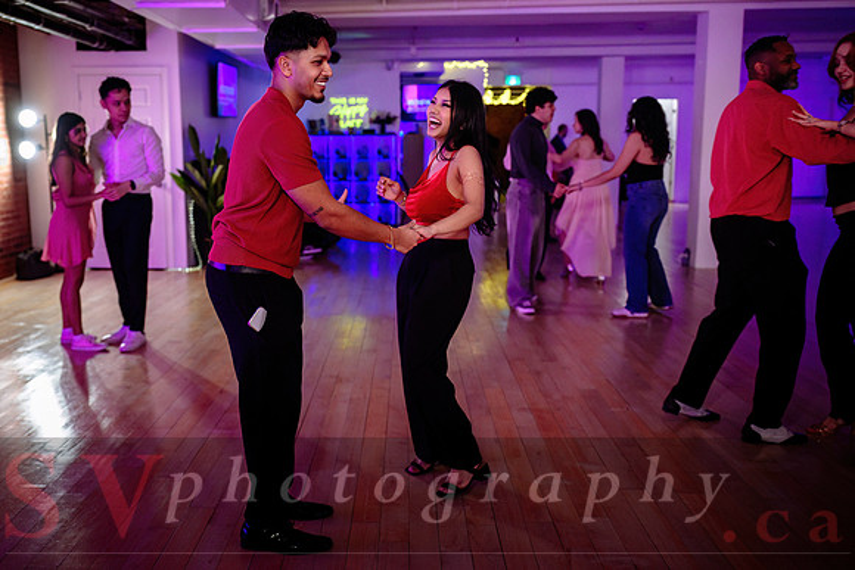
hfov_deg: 55.6
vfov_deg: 39.1
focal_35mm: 34
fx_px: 804
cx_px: 348
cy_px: 275
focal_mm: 28
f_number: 2
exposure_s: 1/200
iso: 1600
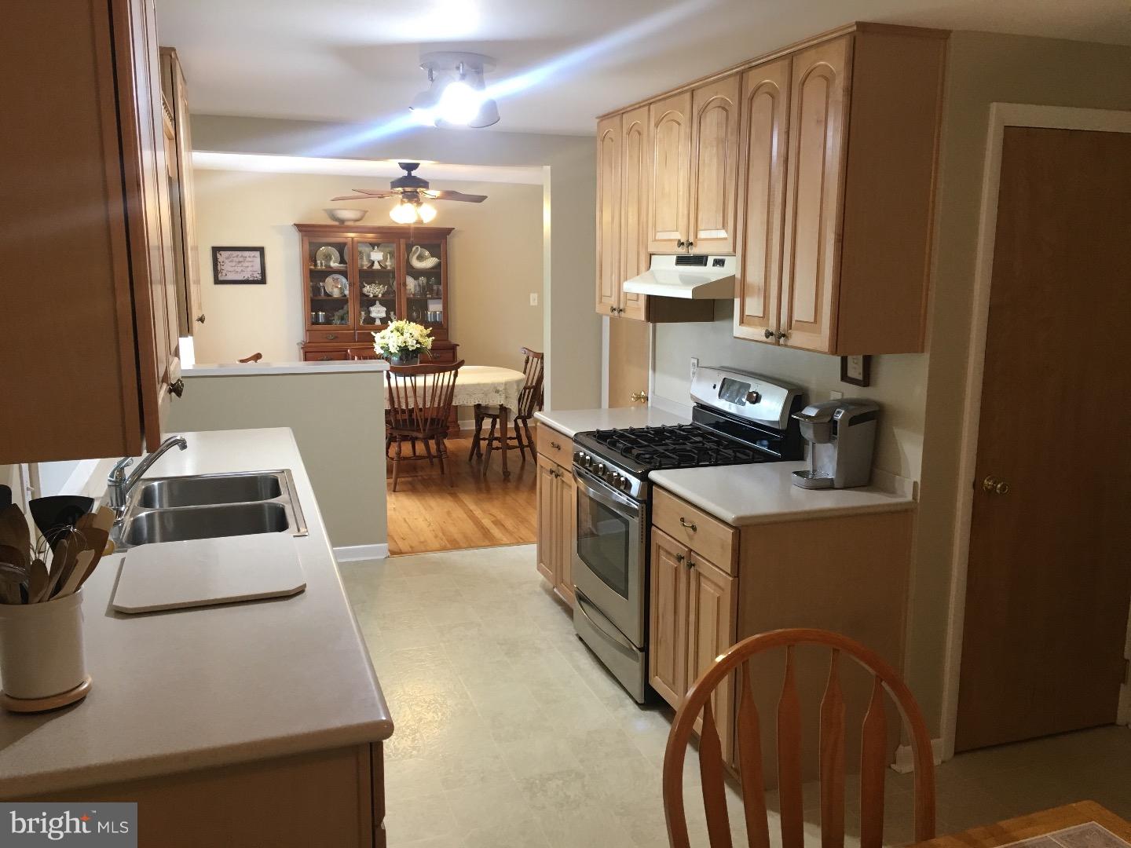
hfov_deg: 61.7
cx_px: 566
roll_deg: +0.6
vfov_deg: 48.2
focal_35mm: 29
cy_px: 424
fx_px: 948
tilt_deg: -9.7
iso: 80
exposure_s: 1/30
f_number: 2.2
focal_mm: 4.15
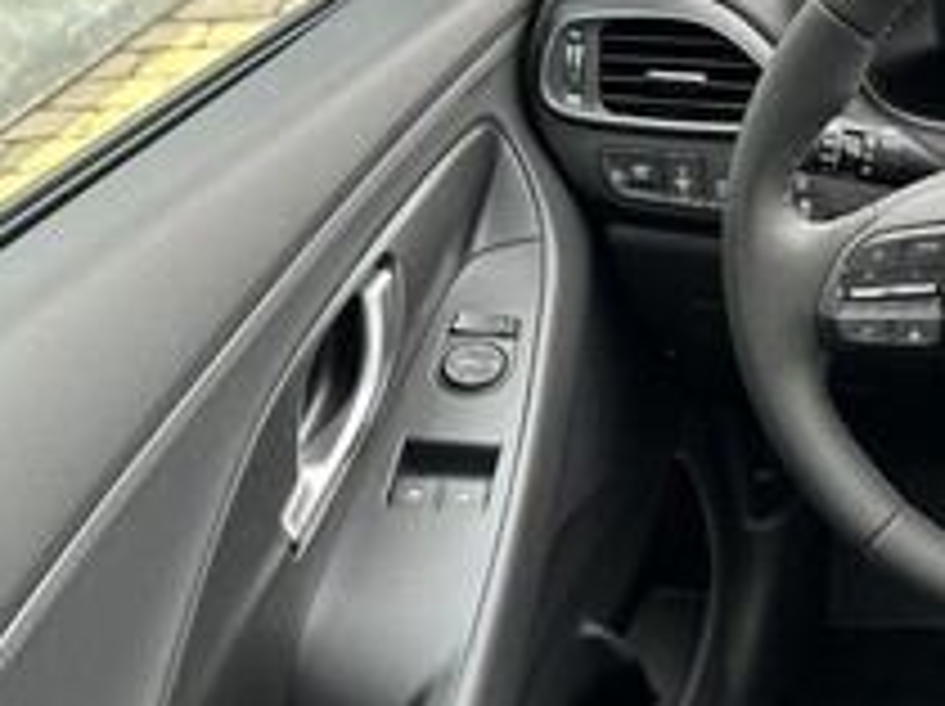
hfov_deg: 26.2
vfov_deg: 23.2
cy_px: 380
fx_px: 1718
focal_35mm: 63
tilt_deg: -36.1
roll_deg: -1.0
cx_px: 1228
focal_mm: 6.86
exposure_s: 1/121
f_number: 1.78
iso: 125
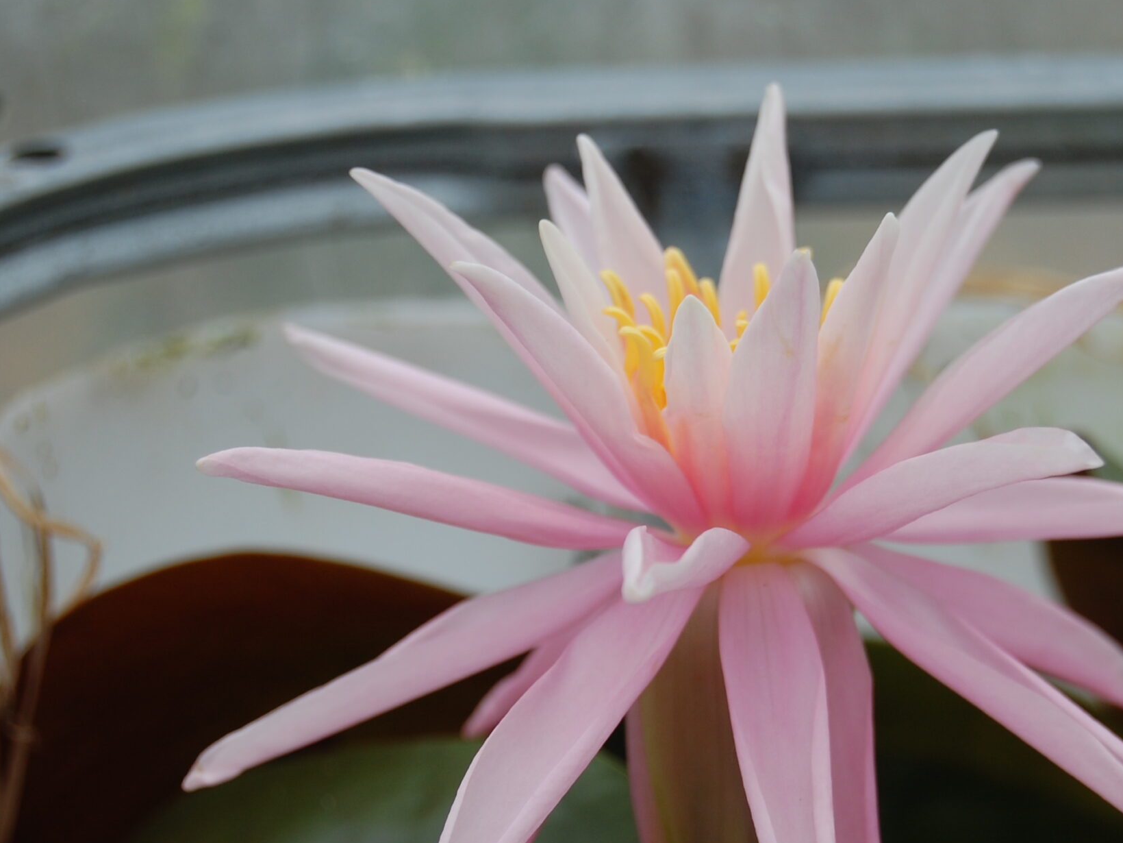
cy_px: 514
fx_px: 4015
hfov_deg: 15.9
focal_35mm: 124
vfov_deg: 12.0
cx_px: 809
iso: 200
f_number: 5.6
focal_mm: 55
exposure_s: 1/125
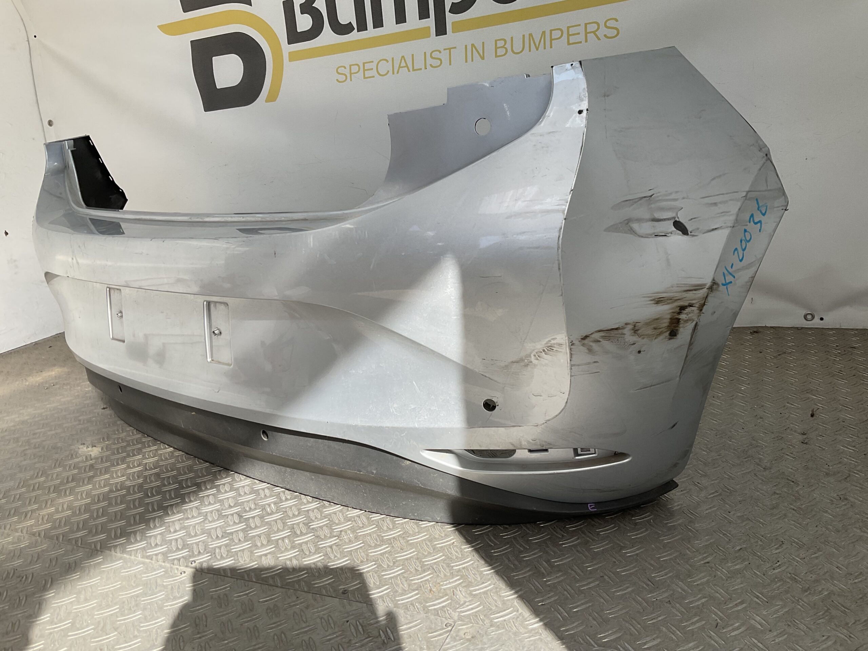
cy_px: 326
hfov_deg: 61.7
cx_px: 434
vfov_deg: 48.2
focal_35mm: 29
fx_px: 727
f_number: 1.8
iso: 16
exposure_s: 1/674
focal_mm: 3
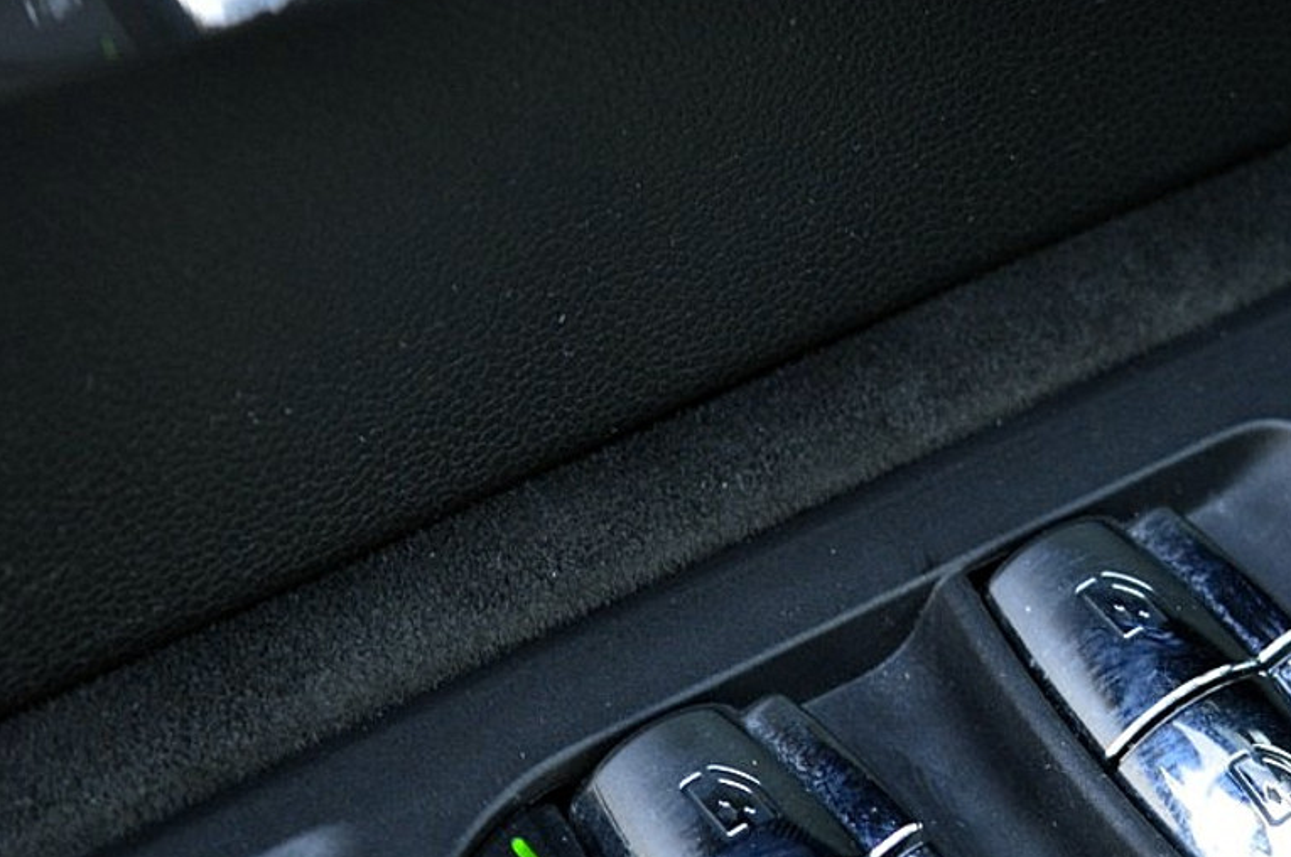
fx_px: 5405
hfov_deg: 13.5
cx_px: 1173
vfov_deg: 9.1
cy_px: 626
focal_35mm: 151
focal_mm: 55
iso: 800
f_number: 5.6
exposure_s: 1/40
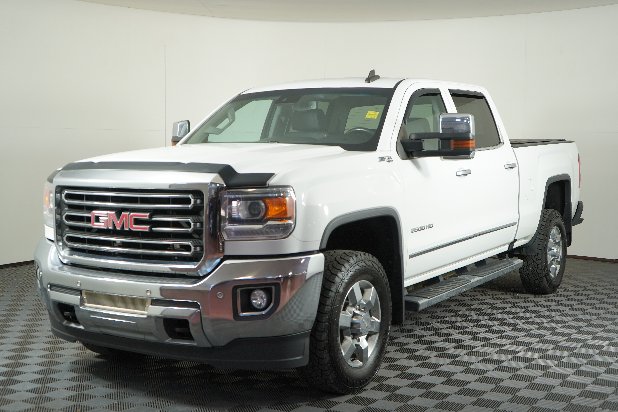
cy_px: 206
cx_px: 309
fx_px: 824
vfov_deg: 28.1
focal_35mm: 48
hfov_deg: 41.1
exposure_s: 1/160
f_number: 4.5
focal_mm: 48
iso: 500
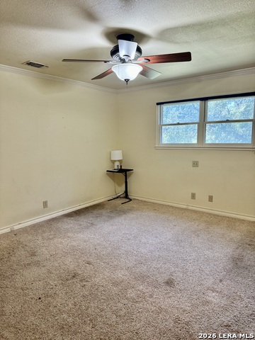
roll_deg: +0.9
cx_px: 128
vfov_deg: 71.6
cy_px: 170
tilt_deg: -8.0
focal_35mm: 24
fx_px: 236
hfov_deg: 56.8
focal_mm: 6.76
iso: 200
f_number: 1.78
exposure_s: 1/120
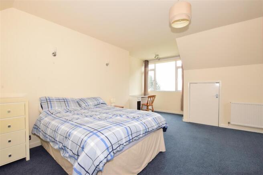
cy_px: 88
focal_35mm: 15
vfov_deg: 77.3
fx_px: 110
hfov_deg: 100.4
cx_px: 132
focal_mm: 10
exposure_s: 1/4
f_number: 10
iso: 400
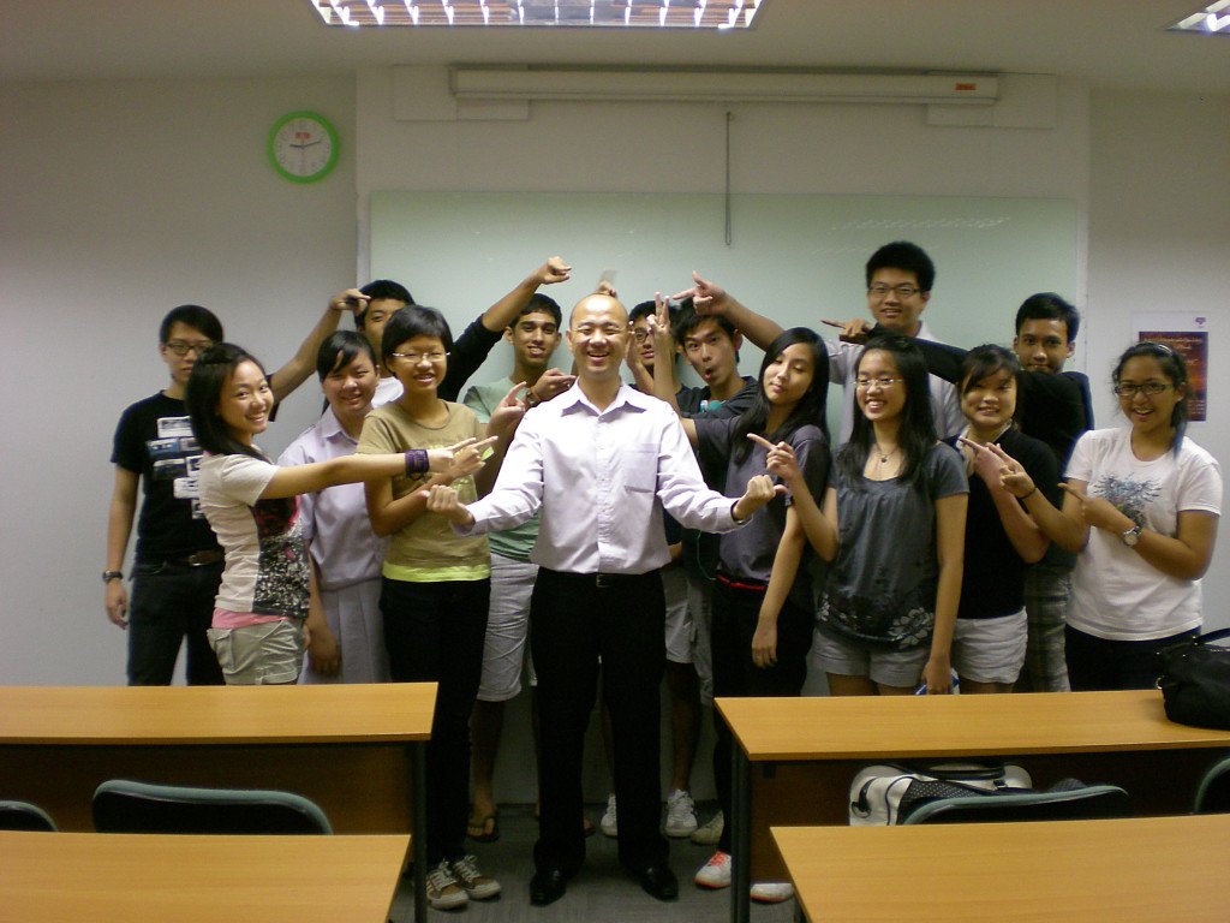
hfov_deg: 49.0
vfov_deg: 37.7
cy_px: 462
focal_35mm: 38
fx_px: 1350
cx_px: 615
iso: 200
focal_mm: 6.3
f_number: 3.1
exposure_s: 1/20.6
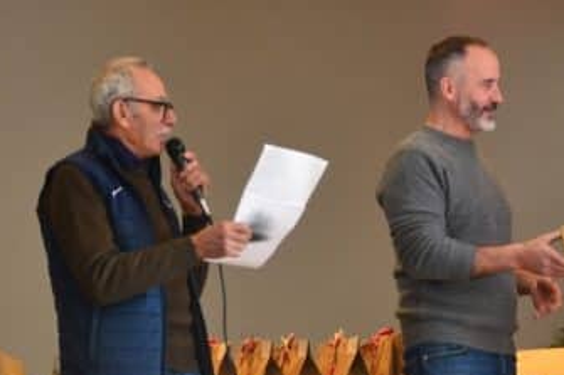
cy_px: 239
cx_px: 335
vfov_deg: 12.4
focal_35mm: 110
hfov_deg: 18.6
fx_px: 1722
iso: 800
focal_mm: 32
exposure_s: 1/50
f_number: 4.2
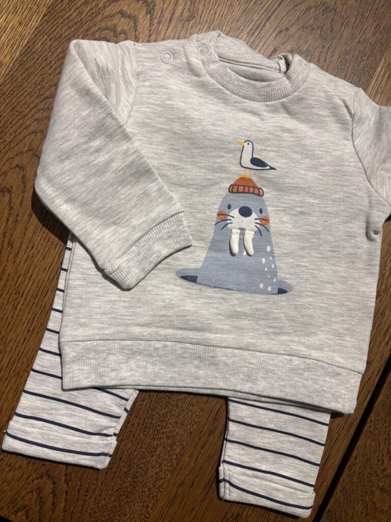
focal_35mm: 26
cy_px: 261
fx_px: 392
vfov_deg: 67.3
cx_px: 196
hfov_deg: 53.1
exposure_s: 1/50
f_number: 1.6
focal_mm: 5.96
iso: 160
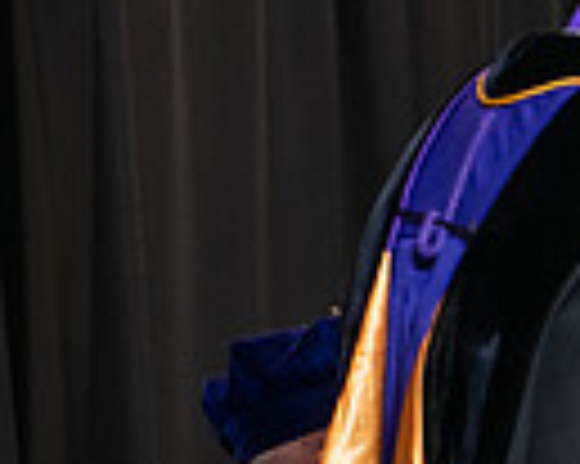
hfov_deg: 6.4
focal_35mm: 295
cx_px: 1196
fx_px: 5060
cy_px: 430
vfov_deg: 5.2
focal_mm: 70
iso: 2000
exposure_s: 1/125
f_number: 5
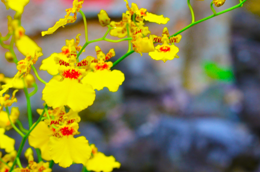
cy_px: 85
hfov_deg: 18.4
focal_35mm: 111
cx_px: 71
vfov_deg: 12.3
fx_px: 800
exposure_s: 1/60
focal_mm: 50
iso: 400
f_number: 7.1
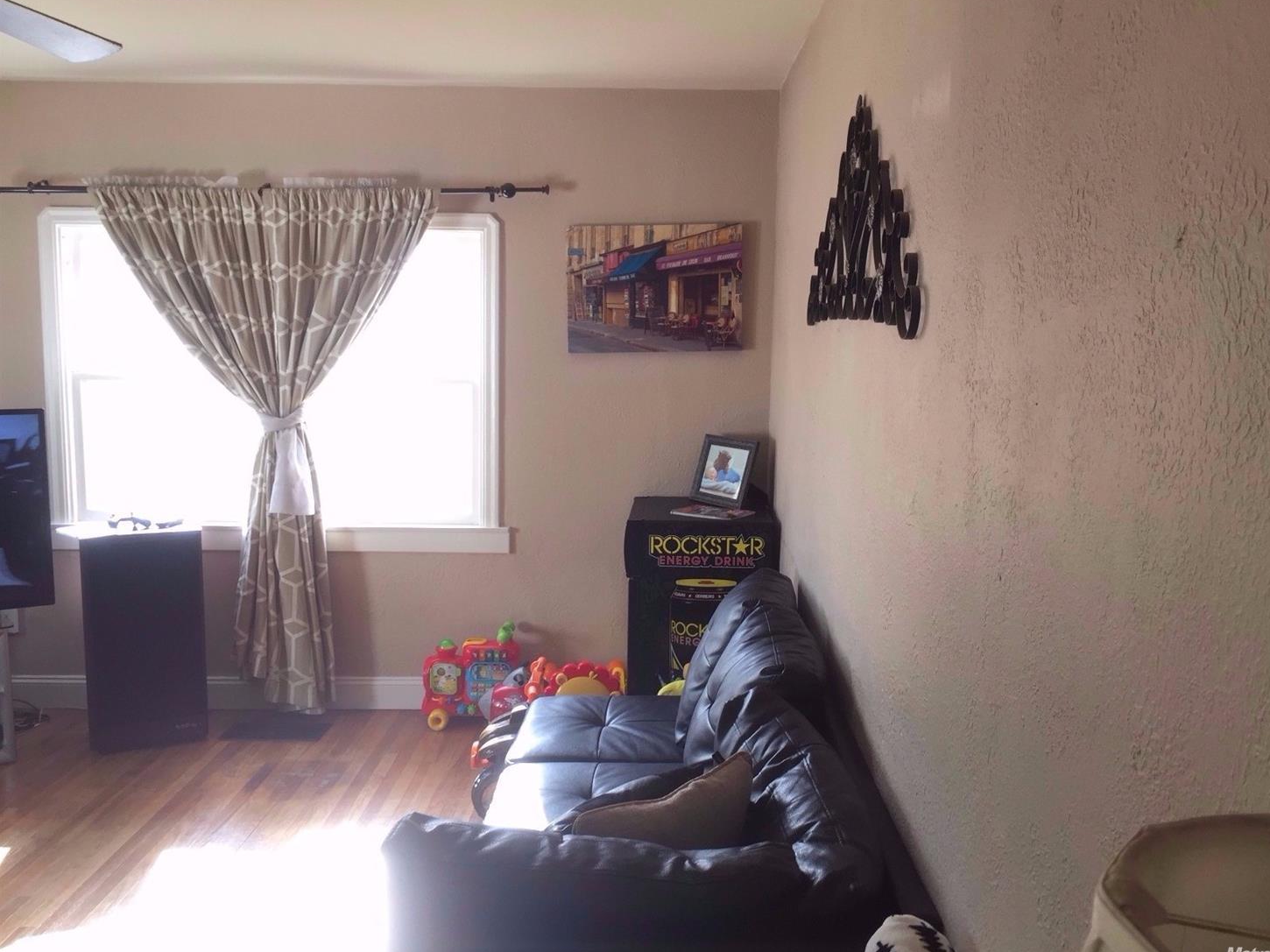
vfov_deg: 46.8
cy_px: 472
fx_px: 1100
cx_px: 656
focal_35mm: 30
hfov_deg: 60.0
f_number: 2.2
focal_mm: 4.15
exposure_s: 1/60
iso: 40
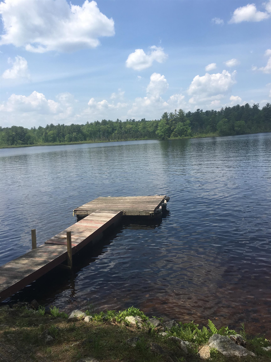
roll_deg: +2.6
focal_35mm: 29
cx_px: 136
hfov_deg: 48.2
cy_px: 181
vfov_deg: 61.7
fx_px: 303
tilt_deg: -7.0
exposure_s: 1/1425
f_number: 2.2
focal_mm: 4.15
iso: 25
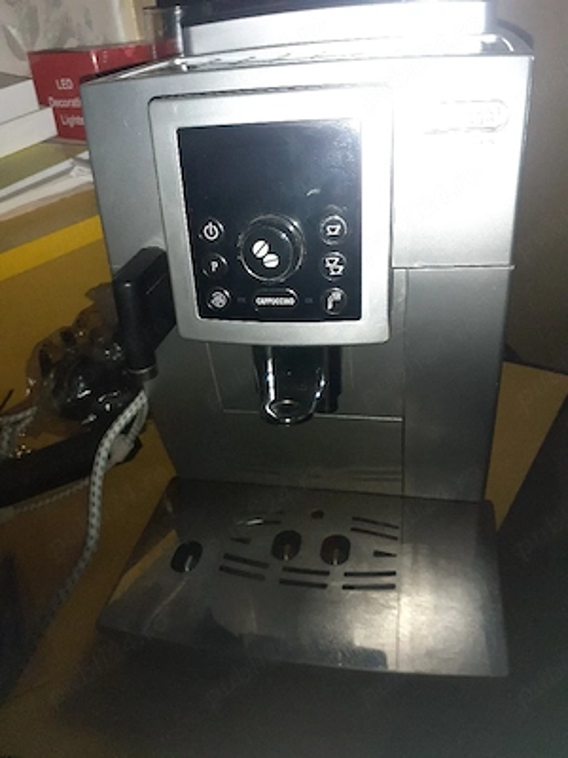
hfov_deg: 51.4
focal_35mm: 27
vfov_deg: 65.3
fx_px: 591
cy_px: 379
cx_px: 284
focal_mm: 3.6
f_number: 1.9
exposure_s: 1/17
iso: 1000
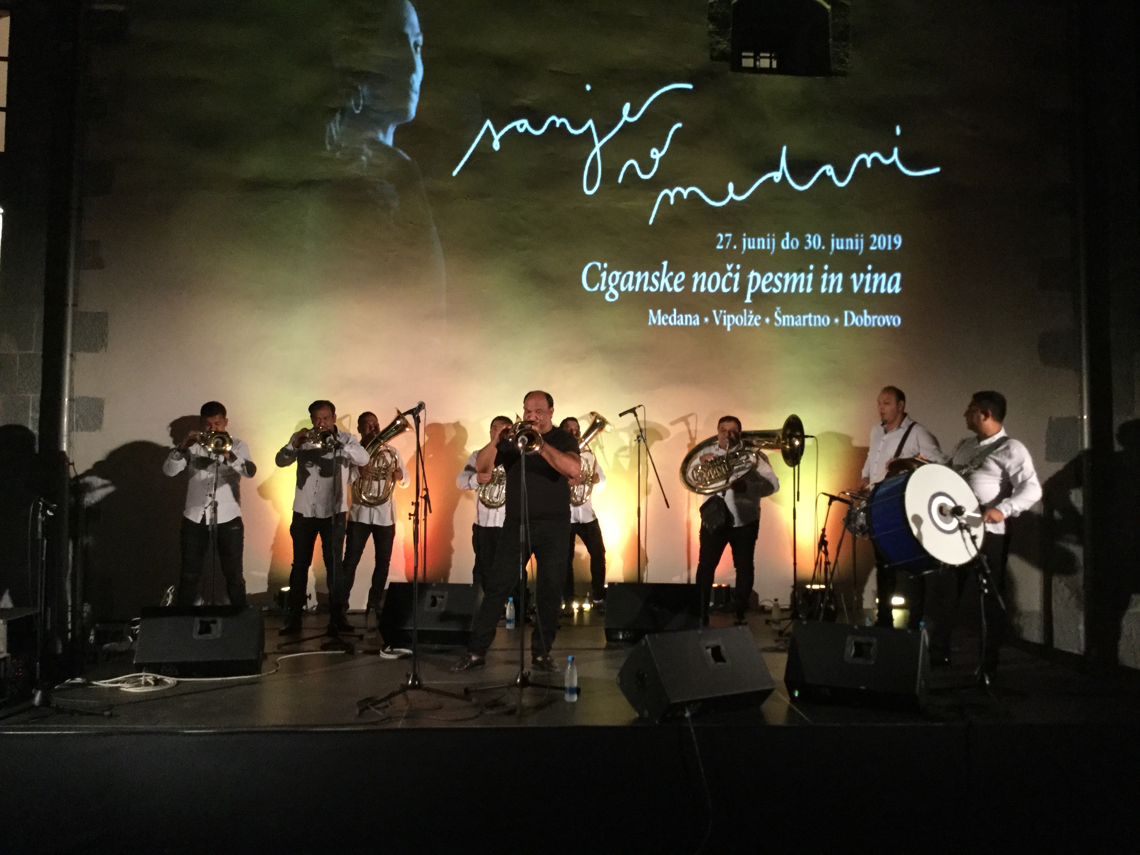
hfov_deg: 58.4
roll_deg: -1.4
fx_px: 1021
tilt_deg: +2.8
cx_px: 570
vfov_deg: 45.4
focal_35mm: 31
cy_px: 428
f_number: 2.4
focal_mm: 3.3
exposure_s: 1/20
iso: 200
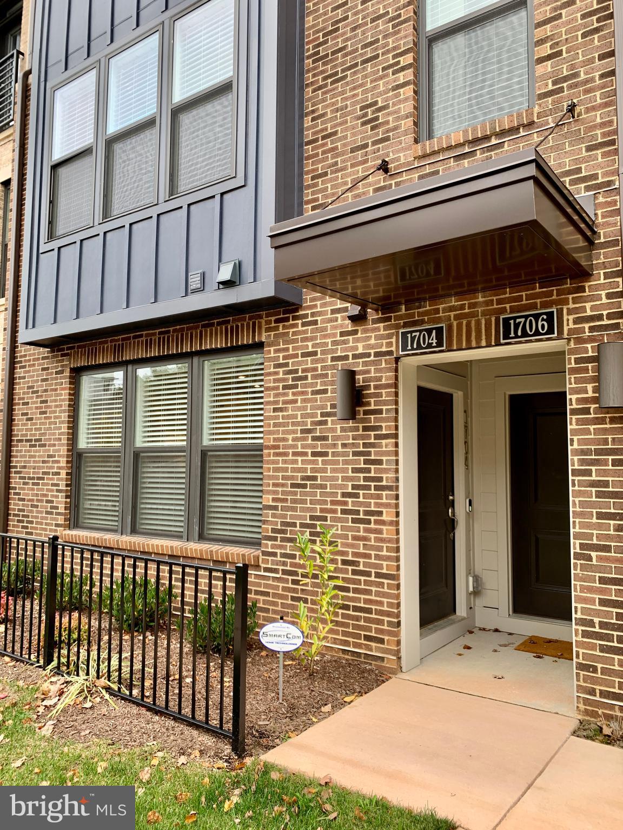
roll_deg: +0.4
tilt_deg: +4.5
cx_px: 312
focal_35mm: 26
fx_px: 624
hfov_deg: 53.1
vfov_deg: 67.3
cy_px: 415
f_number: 1.8
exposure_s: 1/183
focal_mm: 4.25
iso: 25
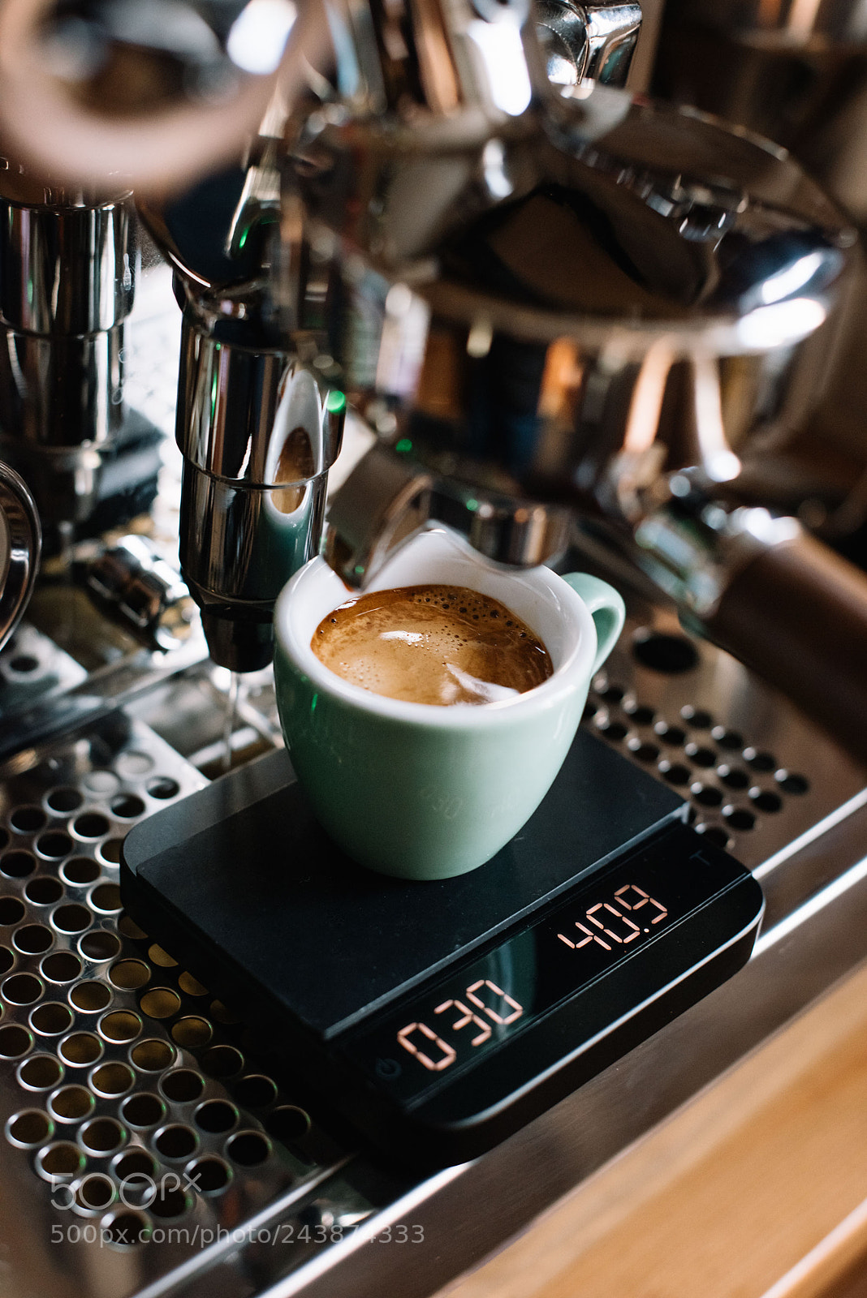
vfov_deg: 39.6
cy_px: 649
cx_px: 434
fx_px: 1805
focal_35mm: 50
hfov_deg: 27.0
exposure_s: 1/200
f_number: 3.2
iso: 1000
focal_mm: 50
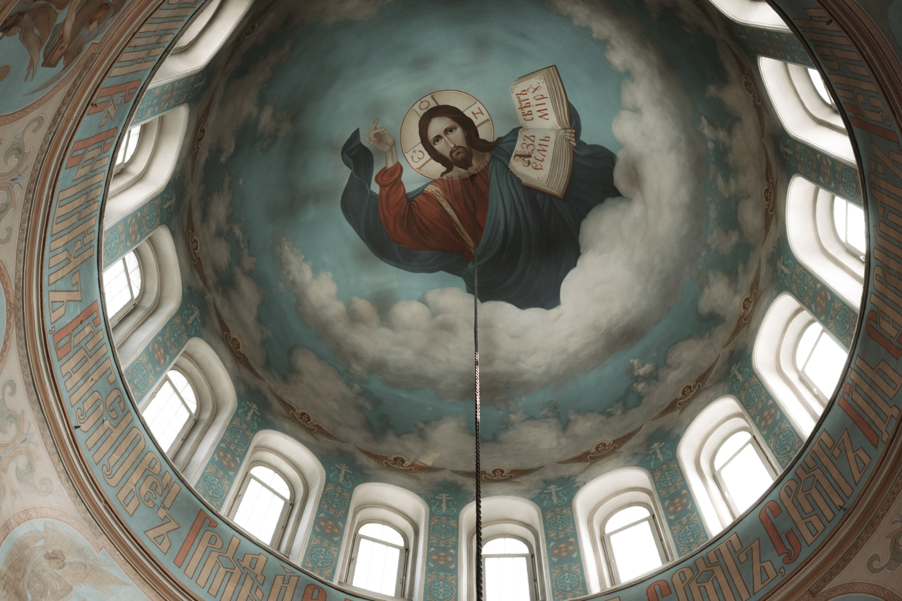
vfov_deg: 33.3
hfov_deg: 48.3
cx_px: 459
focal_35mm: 40
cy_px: 316
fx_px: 1005
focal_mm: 35
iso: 400
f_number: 2
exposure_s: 1/250
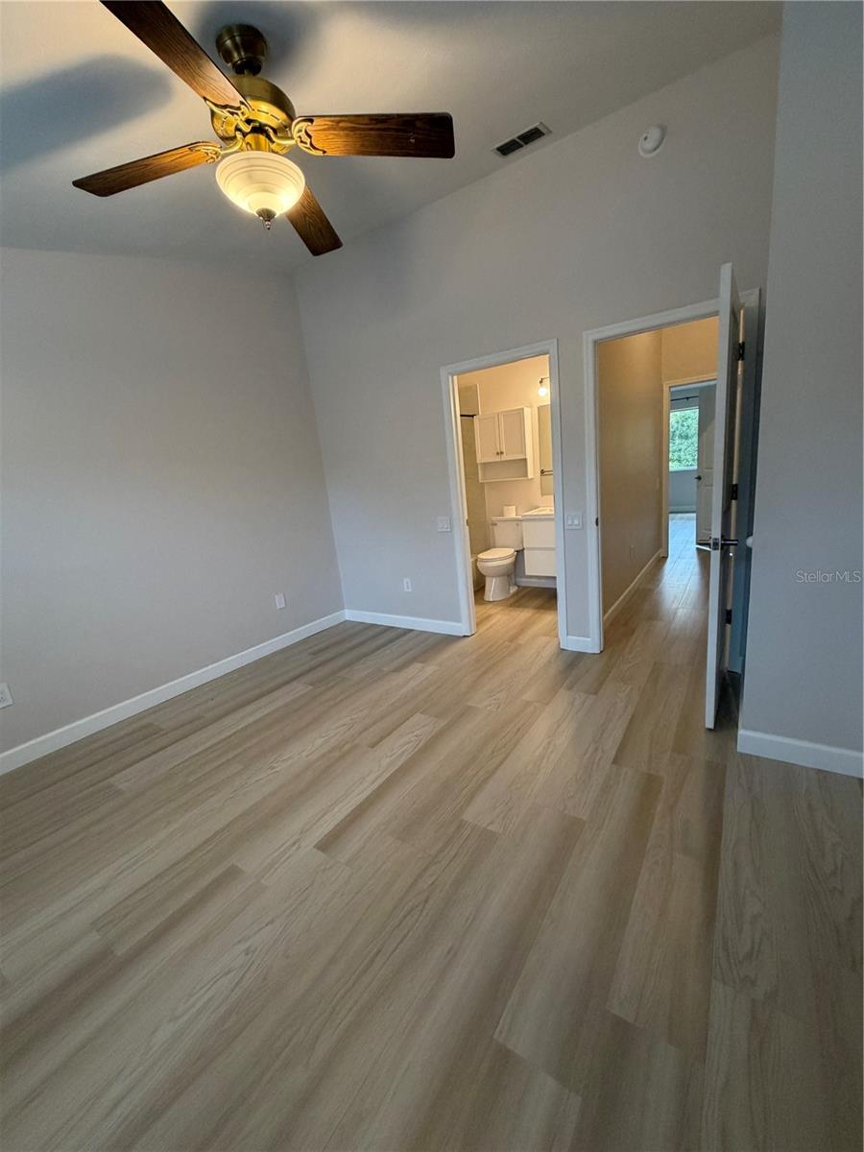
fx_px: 466
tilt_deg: -12.0
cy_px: 576
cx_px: 432
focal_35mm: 14
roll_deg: +5.9
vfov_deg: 102.1
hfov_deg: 85.7
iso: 250
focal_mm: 2.22
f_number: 2.2
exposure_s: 1/60
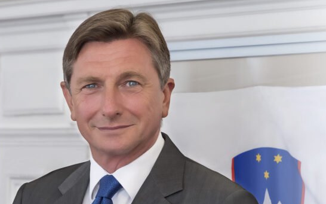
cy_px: 150
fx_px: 1623
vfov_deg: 7.2
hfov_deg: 11.5
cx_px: 177
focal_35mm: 183
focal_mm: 85
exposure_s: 1/80
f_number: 6.3
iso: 1000
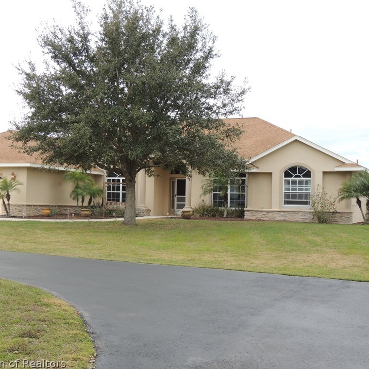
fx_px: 675
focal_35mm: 56
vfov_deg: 30.6
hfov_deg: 30.4
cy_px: 185
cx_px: 136
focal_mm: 8.3
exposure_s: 1/250
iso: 100
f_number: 3.5
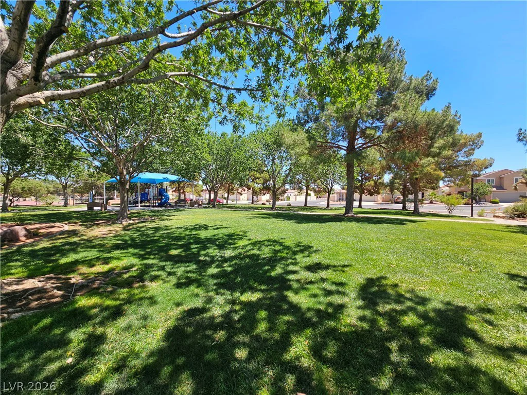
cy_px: 198
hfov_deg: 106.2
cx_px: 264
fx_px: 198
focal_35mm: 13
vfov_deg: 89.9
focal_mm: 2.2
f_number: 2.2
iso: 50
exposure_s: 1/1000
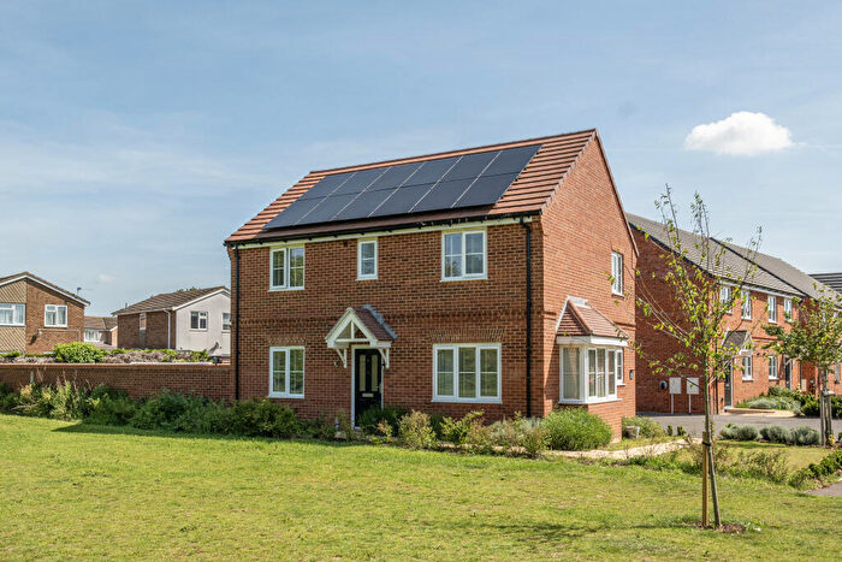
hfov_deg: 57.2
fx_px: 772
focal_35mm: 33
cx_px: 421
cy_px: 281
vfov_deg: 40.0
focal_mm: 22
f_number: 8
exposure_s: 1/800
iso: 400
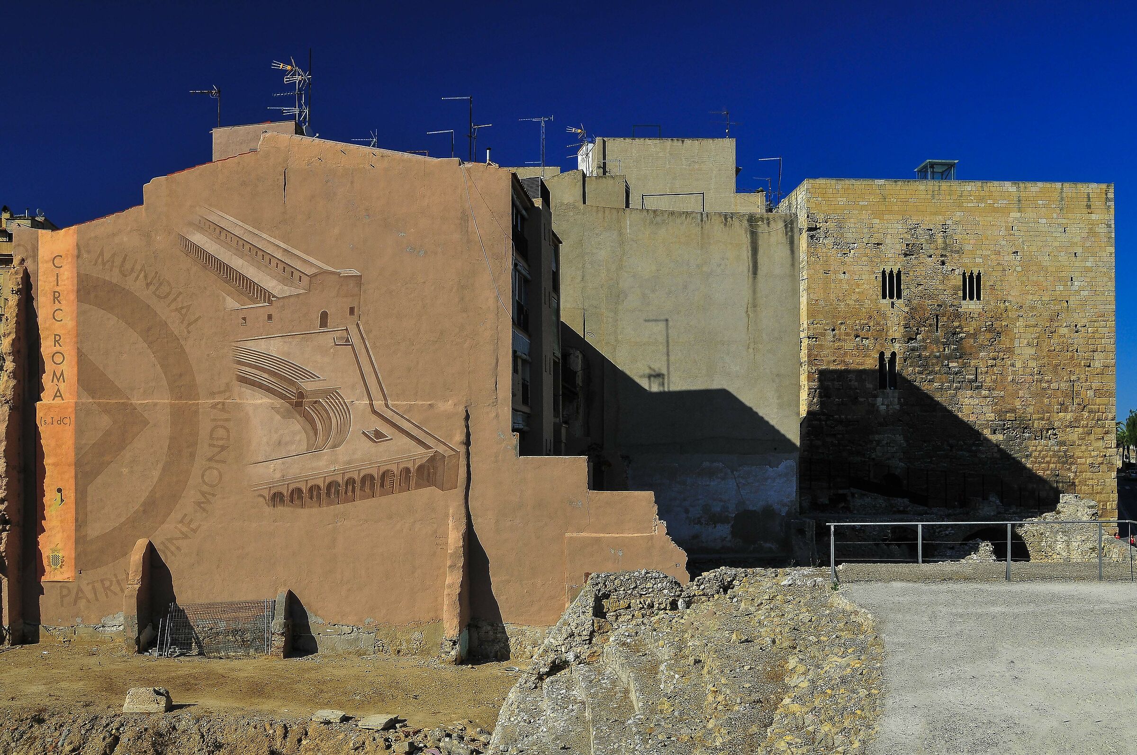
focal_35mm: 34
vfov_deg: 38.3
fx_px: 1088
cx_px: 568
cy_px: 378
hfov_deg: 55.2
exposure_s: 1/125
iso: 200
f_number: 11
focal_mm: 23
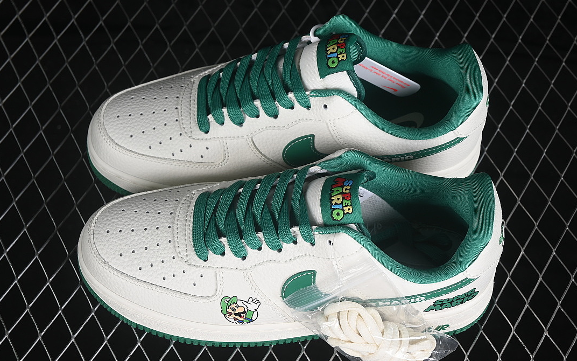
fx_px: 1211
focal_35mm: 77
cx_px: 288
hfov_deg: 26.8
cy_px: 188
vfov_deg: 16.9
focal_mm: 50
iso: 160
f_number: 7.1
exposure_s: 1/80
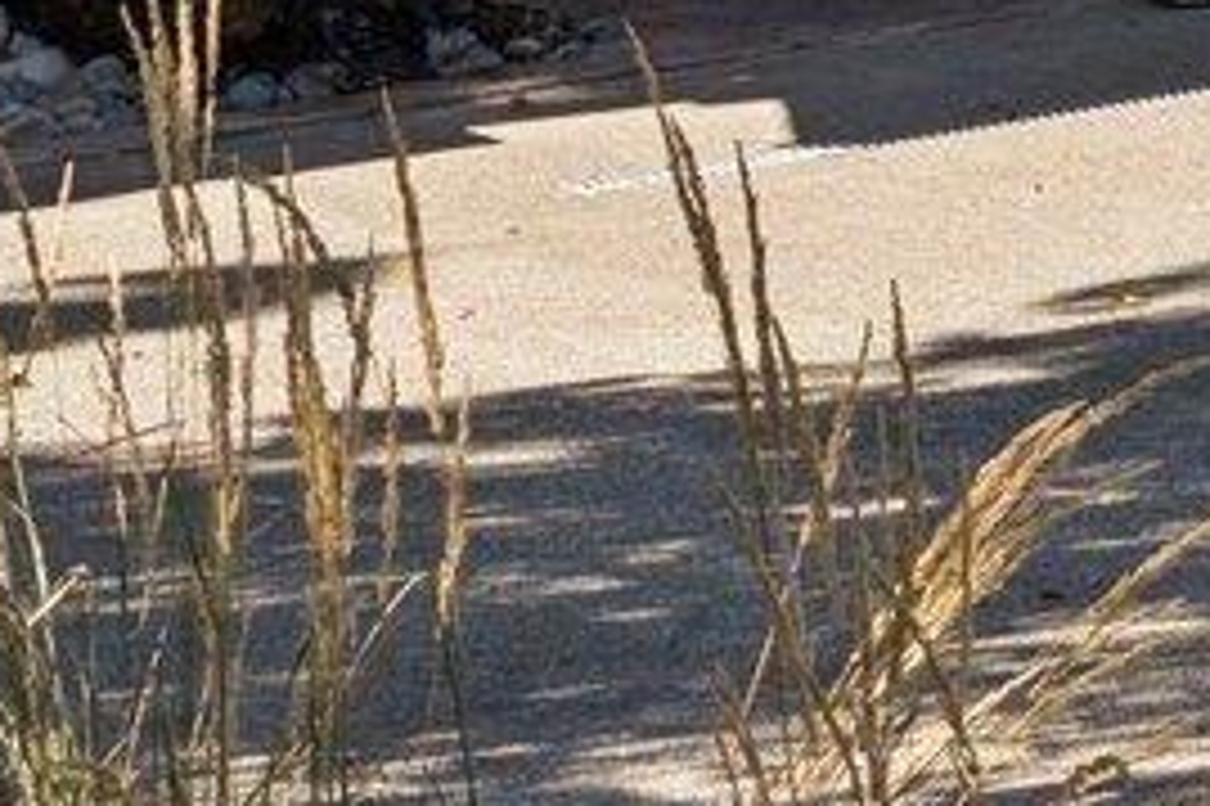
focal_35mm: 244
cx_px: 2667
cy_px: -1371
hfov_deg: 7.9
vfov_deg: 5.4
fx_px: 8196
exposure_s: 1/160
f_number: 9
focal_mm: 32
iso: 100
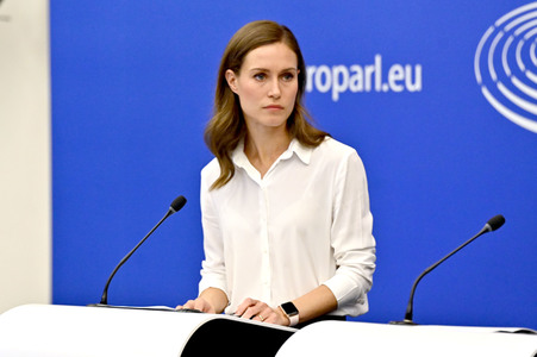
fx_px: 2981
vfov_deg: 6.9
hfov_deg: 10.3
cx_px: 268
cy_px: 178
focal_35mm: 200
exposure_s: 1/800
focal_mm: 200
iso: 5000
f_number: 4
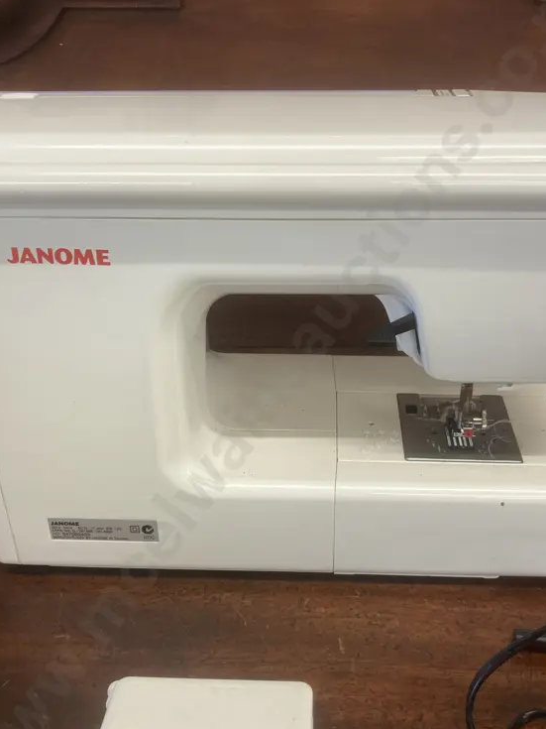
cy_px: 381
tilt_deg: -31.8
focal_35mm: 39
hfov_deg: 36.8
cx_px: 281
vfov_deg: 47.9
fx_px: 820
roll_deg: +0.8
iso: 64
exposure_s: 1/50
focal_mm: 3.99
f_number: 1.8
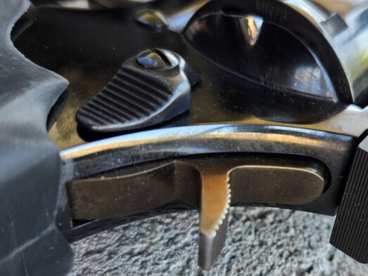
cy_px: 205
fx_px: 479
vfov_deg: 31.7
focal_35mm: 45
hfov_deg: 40.7
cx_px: 281
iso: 64
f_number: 1.8
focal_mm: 5.4
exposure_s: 1/180
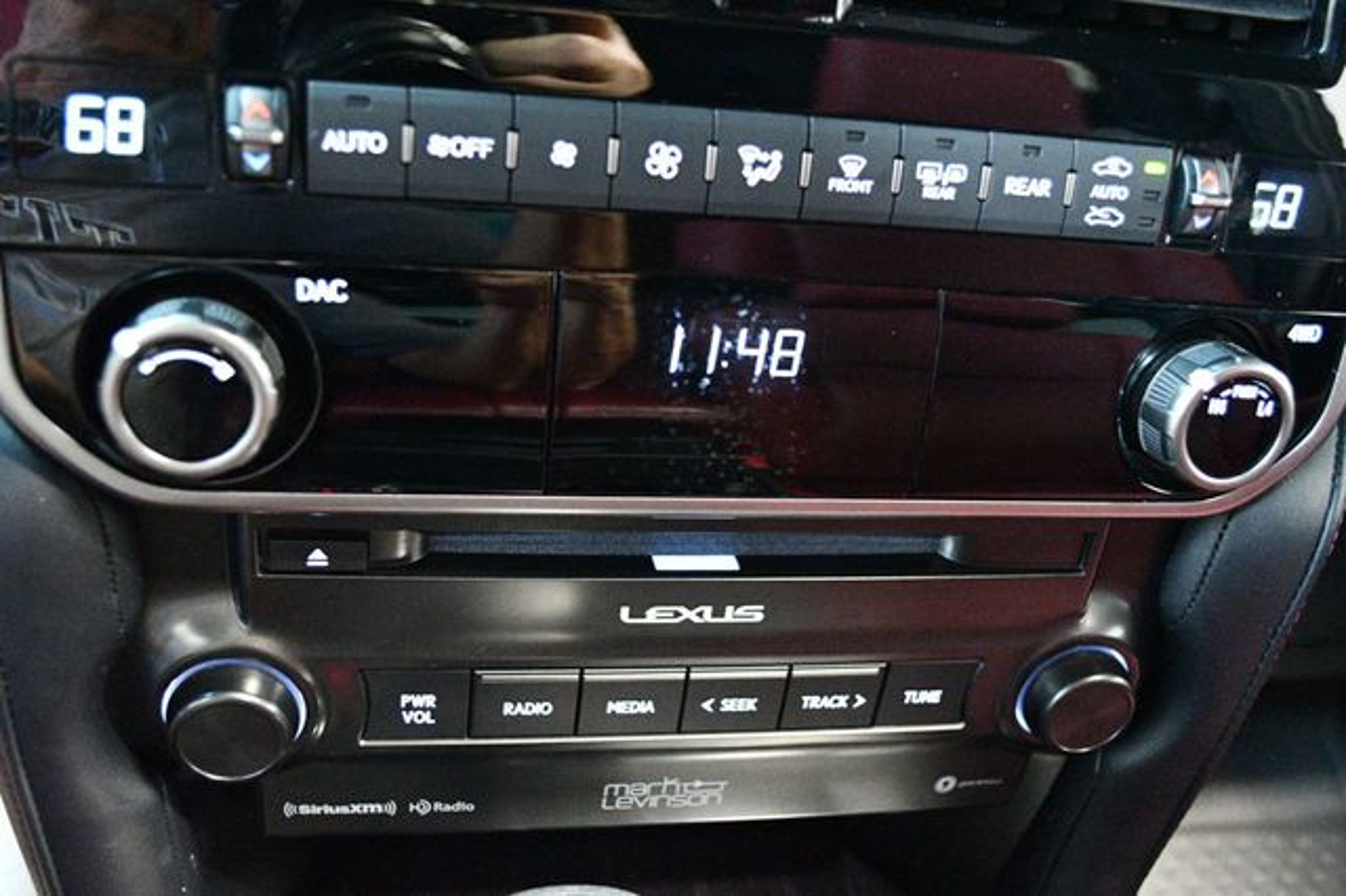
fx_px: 1233
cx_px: 673
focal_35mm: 33
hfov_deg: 57.2
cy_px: 448
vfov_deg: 39.9
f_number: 4
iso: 12800
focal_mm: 22
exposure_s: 1/25
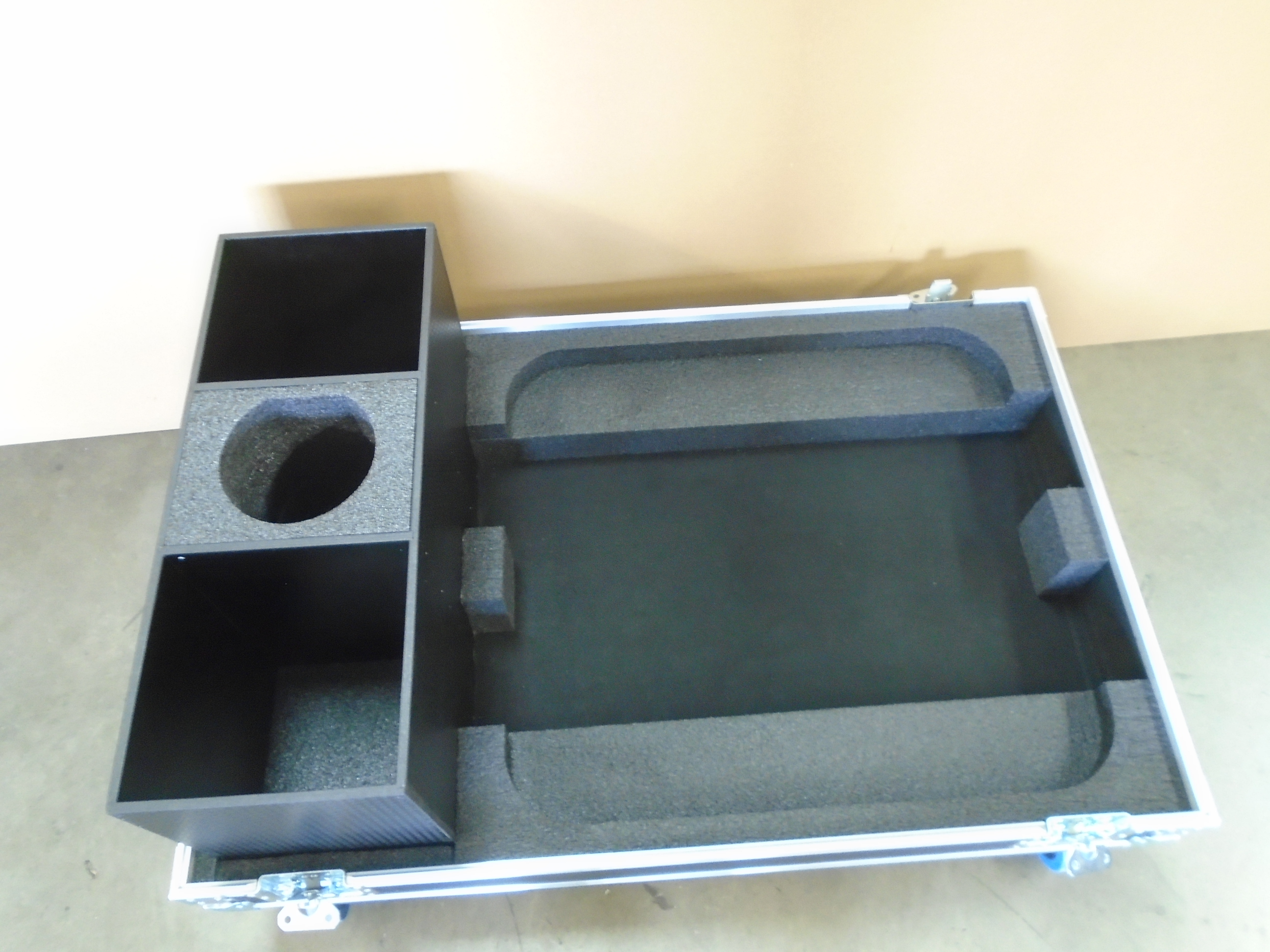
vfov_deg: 53.1
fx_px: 954
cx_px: 635
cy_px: 476
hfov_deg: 67.3
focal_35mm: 26
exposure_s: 1/5
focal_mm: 4.6
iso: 400
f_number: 3.2
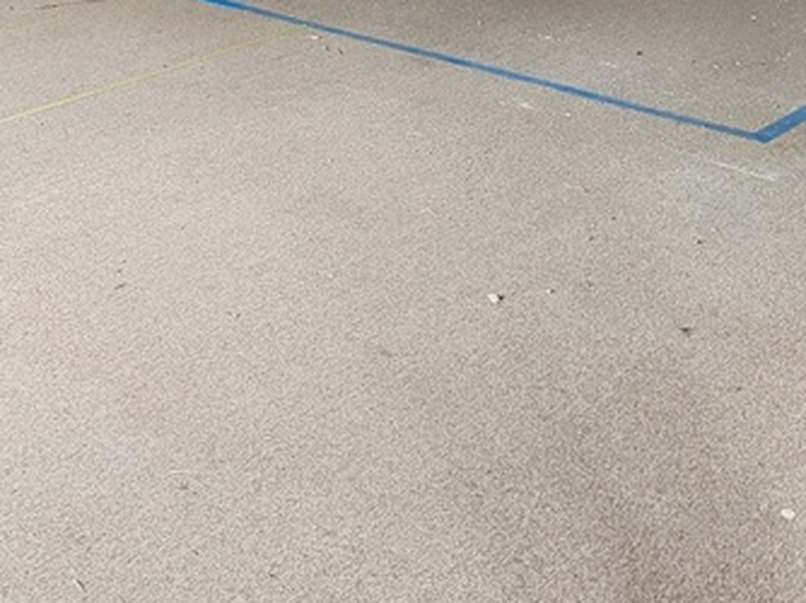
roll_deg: +0.6
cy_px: -171
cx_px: 72
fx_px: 1605
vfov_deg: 19.7
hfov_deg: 27.1
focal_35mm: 69
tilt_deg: -9.9
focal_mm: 6.76
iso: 640
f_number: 1.78
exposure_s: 1/60
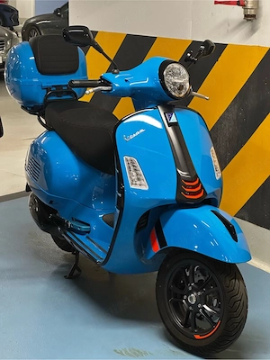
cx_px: 135
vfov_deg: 25.3
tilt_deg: -13.1
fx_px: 801
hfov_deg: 19.1
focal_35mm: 77
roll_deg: -0.9
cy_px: 180
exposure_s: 1/56
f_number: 2.8
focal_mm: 9
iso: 640
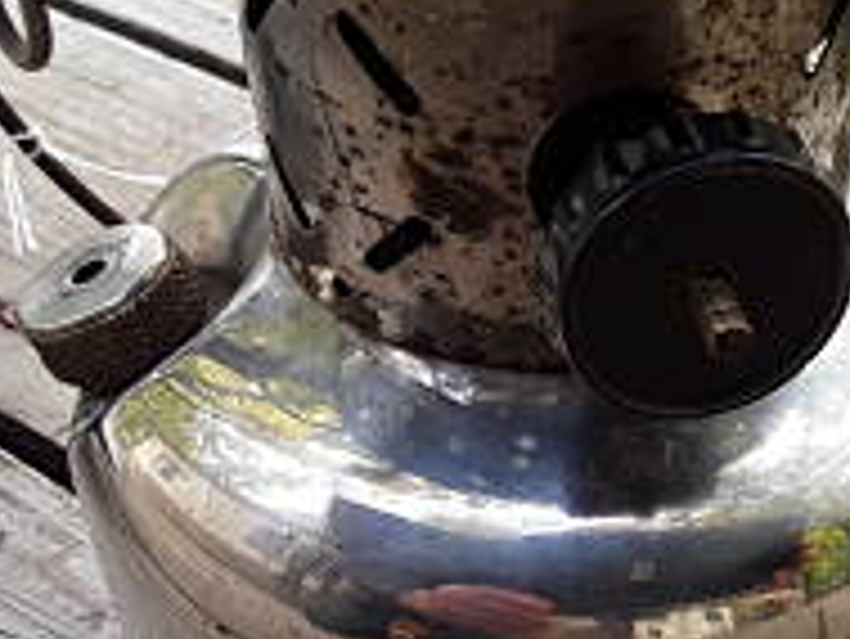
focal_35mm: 57
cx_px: 666
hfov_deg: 32.9
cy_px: 540
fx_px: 1401
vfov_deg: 25.1
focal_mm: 2.91
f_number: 1.9
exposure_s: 1/120
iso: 50
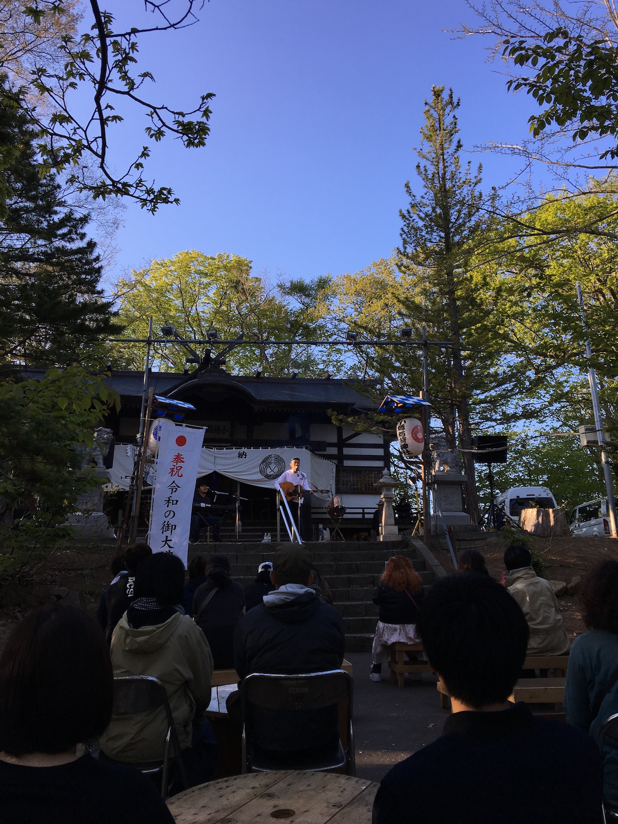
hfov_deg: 46.8
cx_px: 308
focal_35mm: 30
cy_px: 403
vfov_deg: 60.0
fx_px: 714
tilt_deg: +17.0
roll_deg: +1.1
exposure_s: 1/475
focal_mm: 4.15
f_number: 2.2
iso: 25
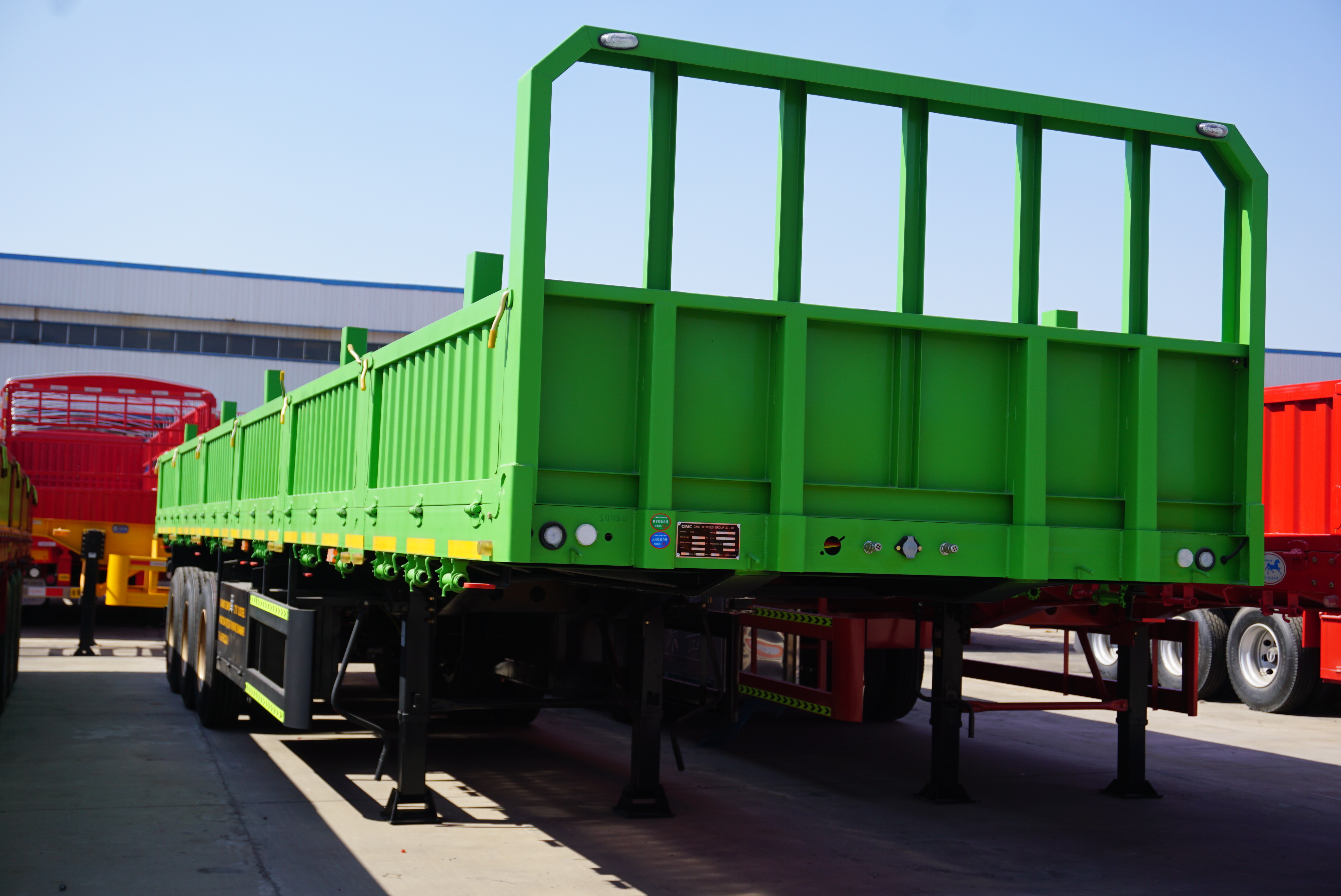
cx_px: 670
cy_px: 448
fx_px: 1621
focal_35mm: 44
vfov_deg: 30.9
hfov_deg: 44.9
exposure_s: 1/500
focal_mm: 29
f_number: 5.6
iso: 100
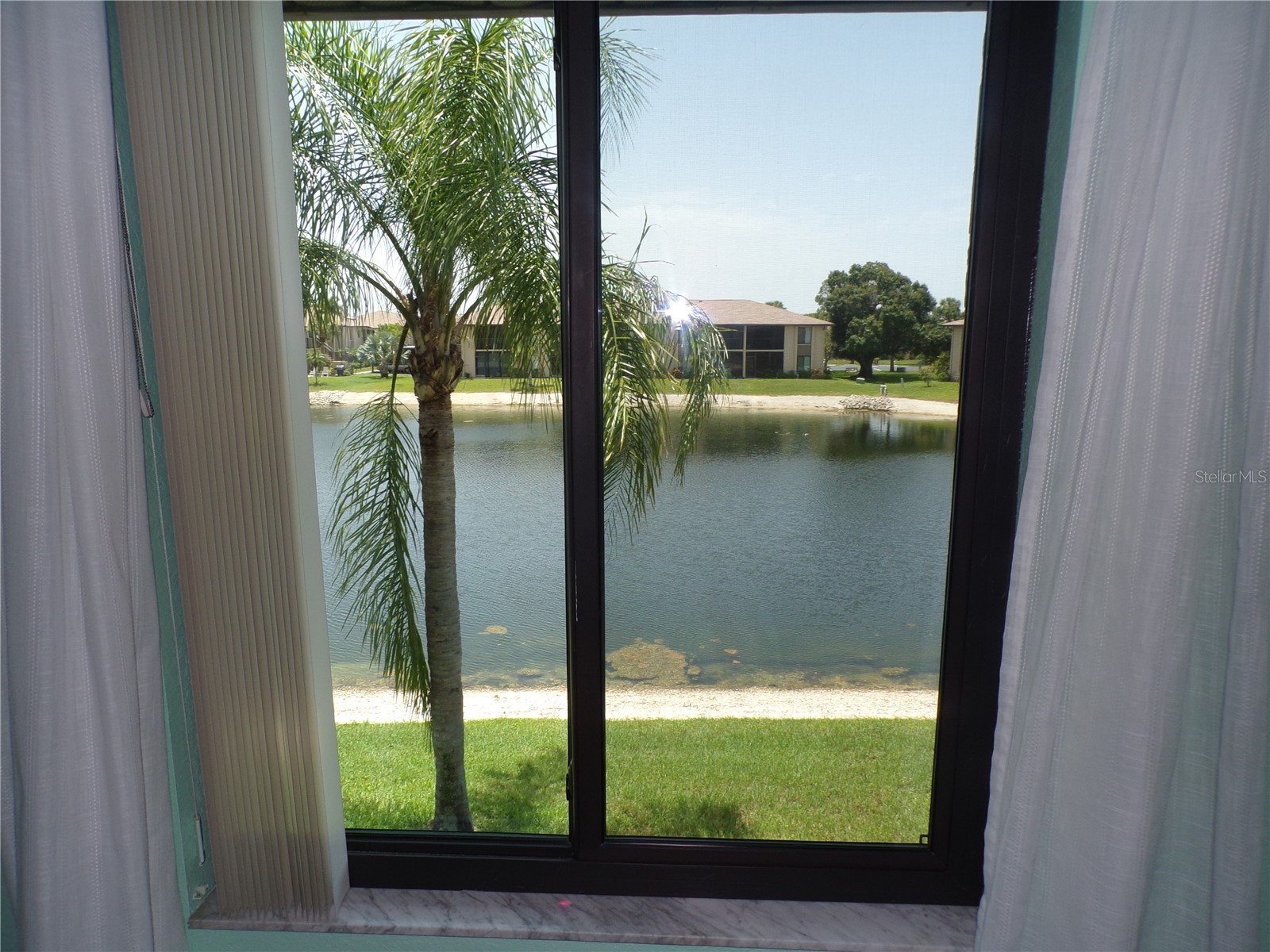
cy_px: 476
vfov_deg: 56.8
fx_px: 881
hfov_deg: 71.6
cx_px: 635
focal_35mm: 24
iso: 80
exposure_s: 1/105
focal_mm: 4.3
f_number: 5.8
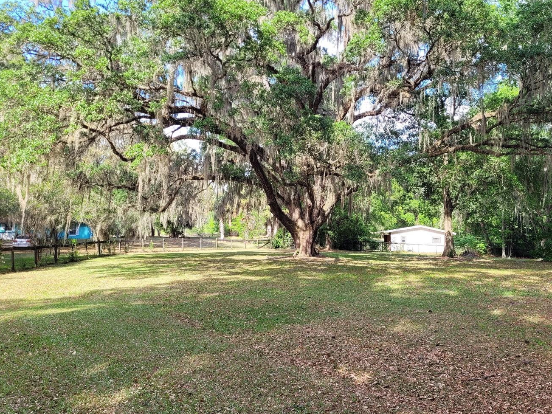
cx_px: 318
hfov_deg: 56.6
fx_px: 510
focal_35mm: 32
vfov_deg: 44.0
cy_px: 239
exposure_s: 1/289
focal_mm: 5.4
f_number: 1.8
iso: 40
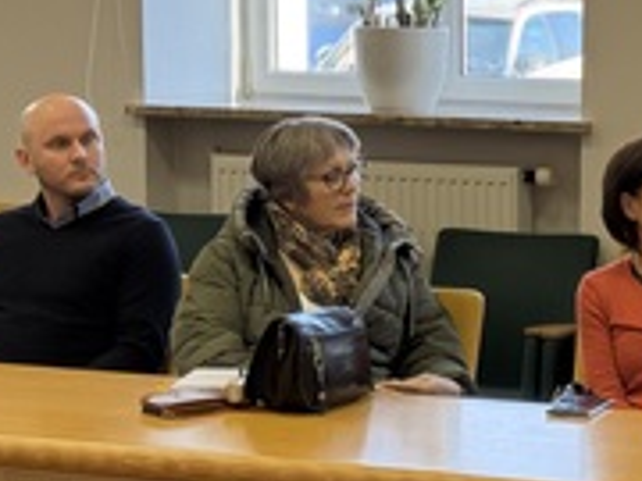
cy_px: 253
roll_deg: -1.1
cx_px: 749
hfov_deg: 15.8
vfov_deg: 12.3
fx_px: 2226
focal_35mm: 120
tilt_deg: -5.6
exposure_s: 1/100
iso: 80
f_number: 1.78
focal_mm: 6.76
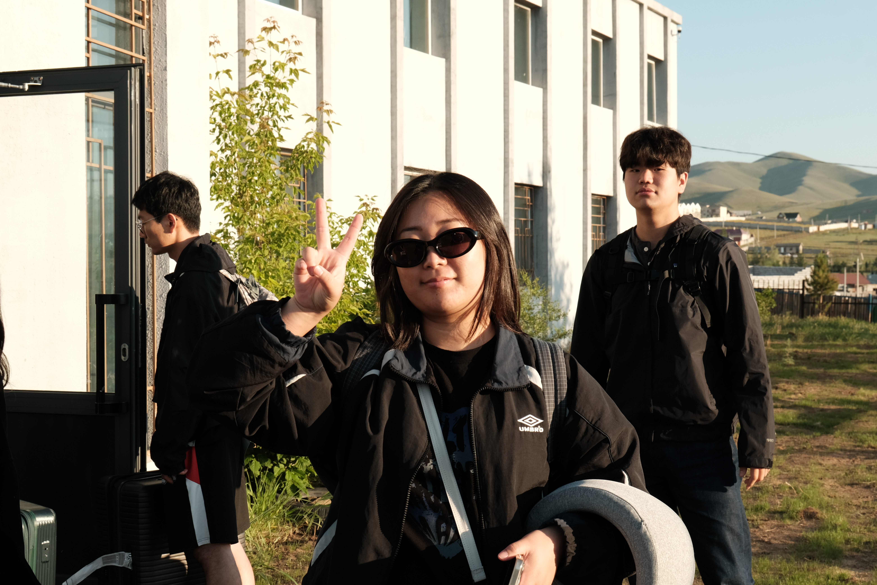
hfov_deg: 35.6
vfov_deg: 24.2
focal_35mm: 56
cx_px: 438
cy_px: 292
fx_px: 1364
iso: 500
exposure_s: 1/250
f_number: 9
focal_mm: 37
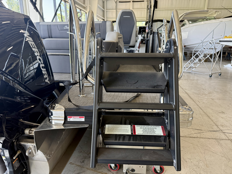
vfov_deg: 56.8
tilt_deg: -15.3
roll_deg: -0.3
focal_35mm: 24
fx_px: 161
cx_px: 116
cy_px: 87
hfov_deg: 71.6
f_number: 1.78
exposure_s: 1/121
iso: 160
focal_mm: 6.76
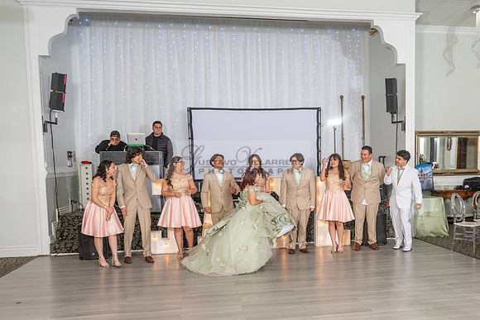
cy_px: 211
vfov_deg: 35.0
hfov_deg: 50.6
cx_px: 298
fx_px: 503
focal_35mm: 38
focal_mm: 24
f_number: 3.5
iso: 500
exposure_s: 1/200
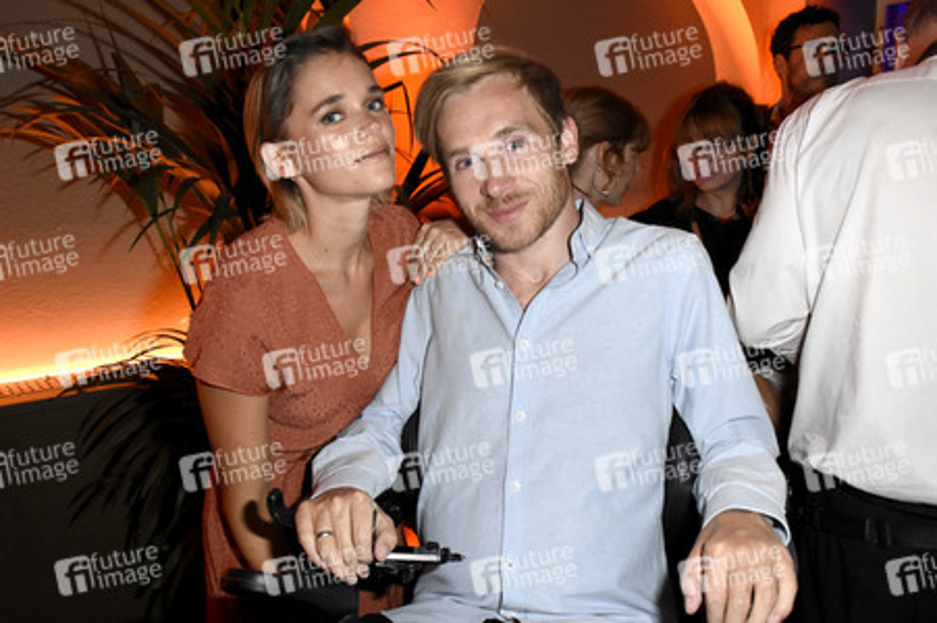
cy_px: 312
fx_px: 780
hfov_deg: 62.0
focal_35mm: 30
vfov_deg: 43.5
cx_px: 468
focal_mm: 20
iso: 3200
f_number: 6.3
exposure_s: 1/60
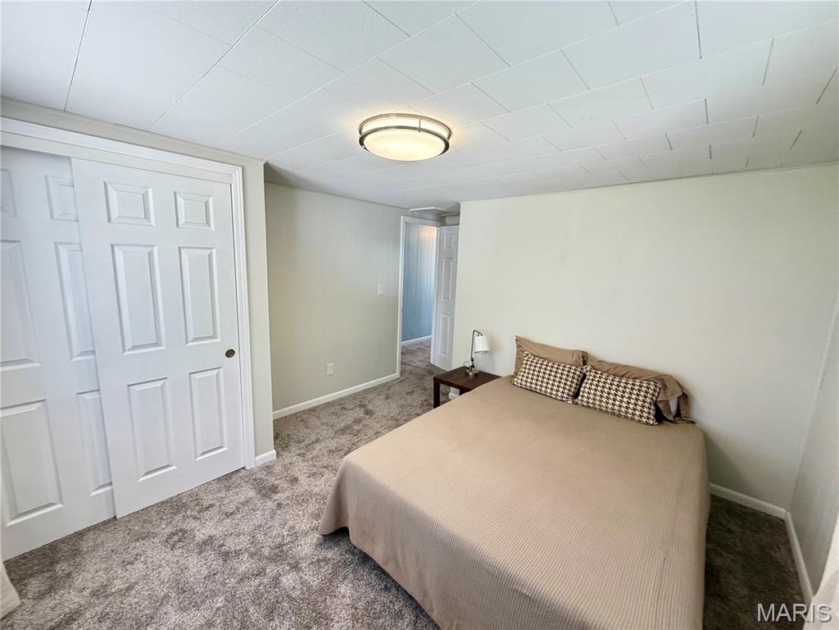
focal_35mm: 14
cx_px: 420
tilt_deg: -7.5
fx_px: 339
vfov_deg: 85.7
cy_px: 315
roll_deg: -1.2
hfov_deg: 102.1
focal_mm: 2.22
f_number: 2.2
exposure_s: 1/61
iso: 320
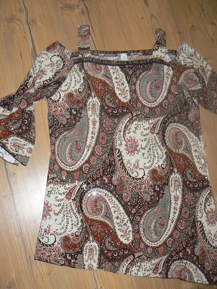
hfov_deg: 39.7
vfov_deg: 51.4
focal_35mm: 36
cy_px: 144
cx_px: 108
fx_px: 301
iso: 100
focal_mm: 6
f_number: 2.8
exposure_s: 1/30
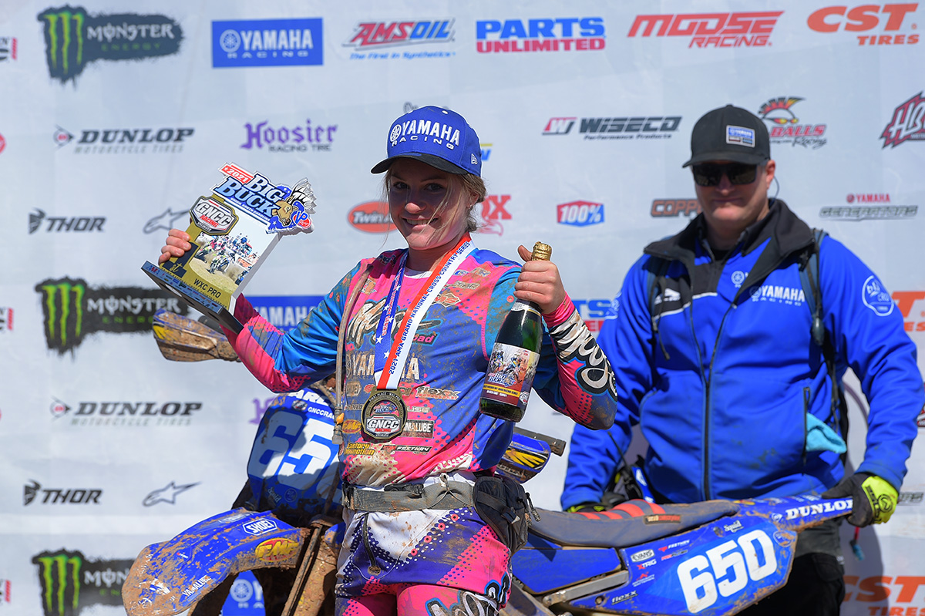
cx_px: 462
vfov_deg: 7.6
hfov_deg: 11.4
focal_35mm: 180
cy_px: 308
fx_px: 4623
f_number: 5.6
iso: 100
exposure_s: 1/750
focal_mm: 180
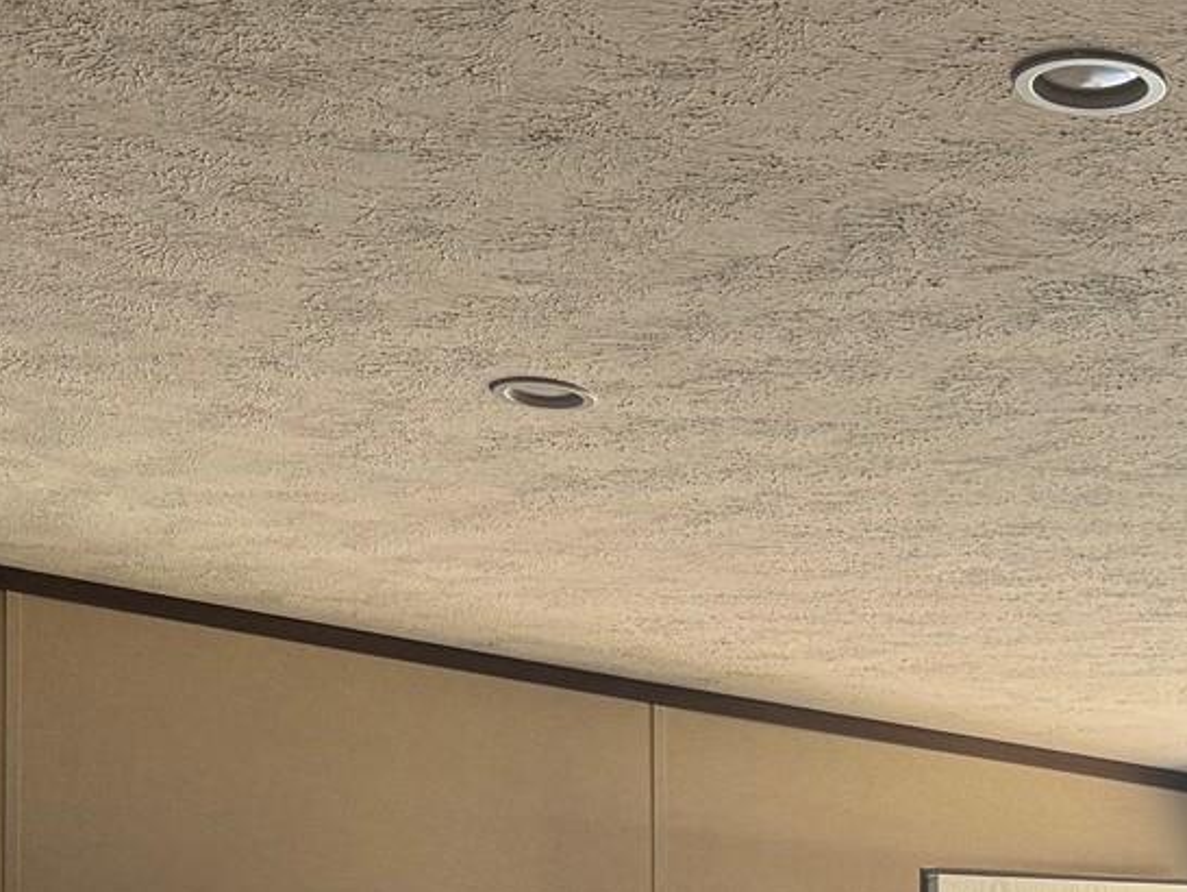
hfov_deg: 21.7
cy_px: 1077
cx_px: 513
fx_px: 3088
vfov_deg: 15.8
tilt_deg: +0.4
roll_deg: +0.1
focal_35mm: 90
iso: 200
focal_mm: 6.76
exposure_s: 1/120
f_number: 1.78
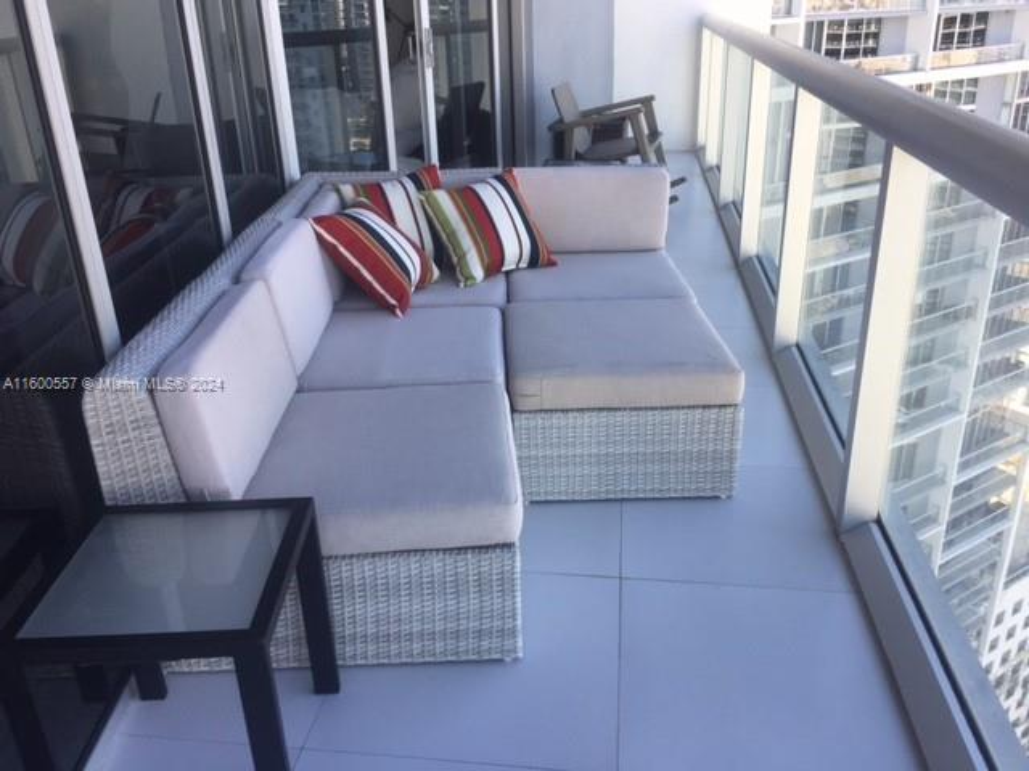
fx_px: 862
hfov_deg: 61.7
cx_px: 514
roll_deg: +0.8
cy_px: 386
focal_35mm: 29
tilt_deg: -22.3
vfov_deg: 48.2
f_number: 2.2
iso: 32
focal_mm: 4.15
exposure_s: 1/229
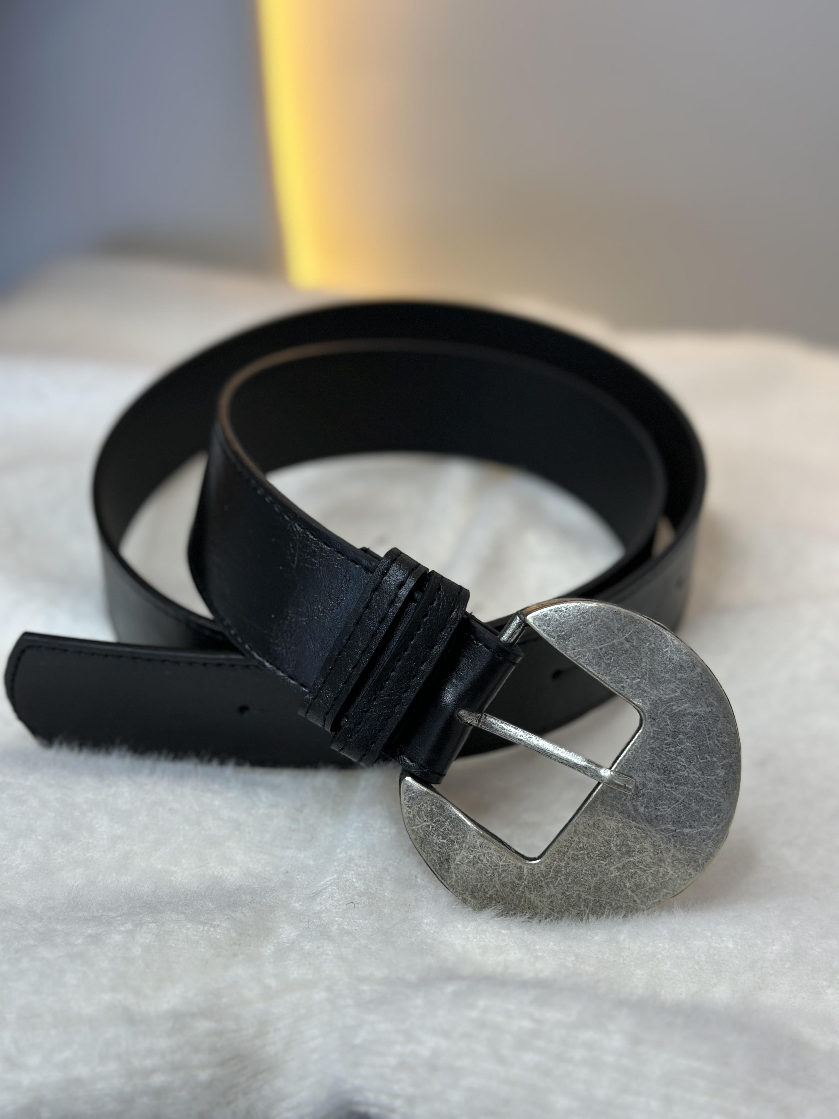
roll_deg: -4.6
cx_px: 420
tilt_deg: -32.5
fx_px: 1551
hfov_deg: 30.3
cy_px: 560
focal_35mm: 48
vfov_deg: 39.7
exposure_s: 1/121
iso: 100
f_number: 1.78
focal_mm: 6.86
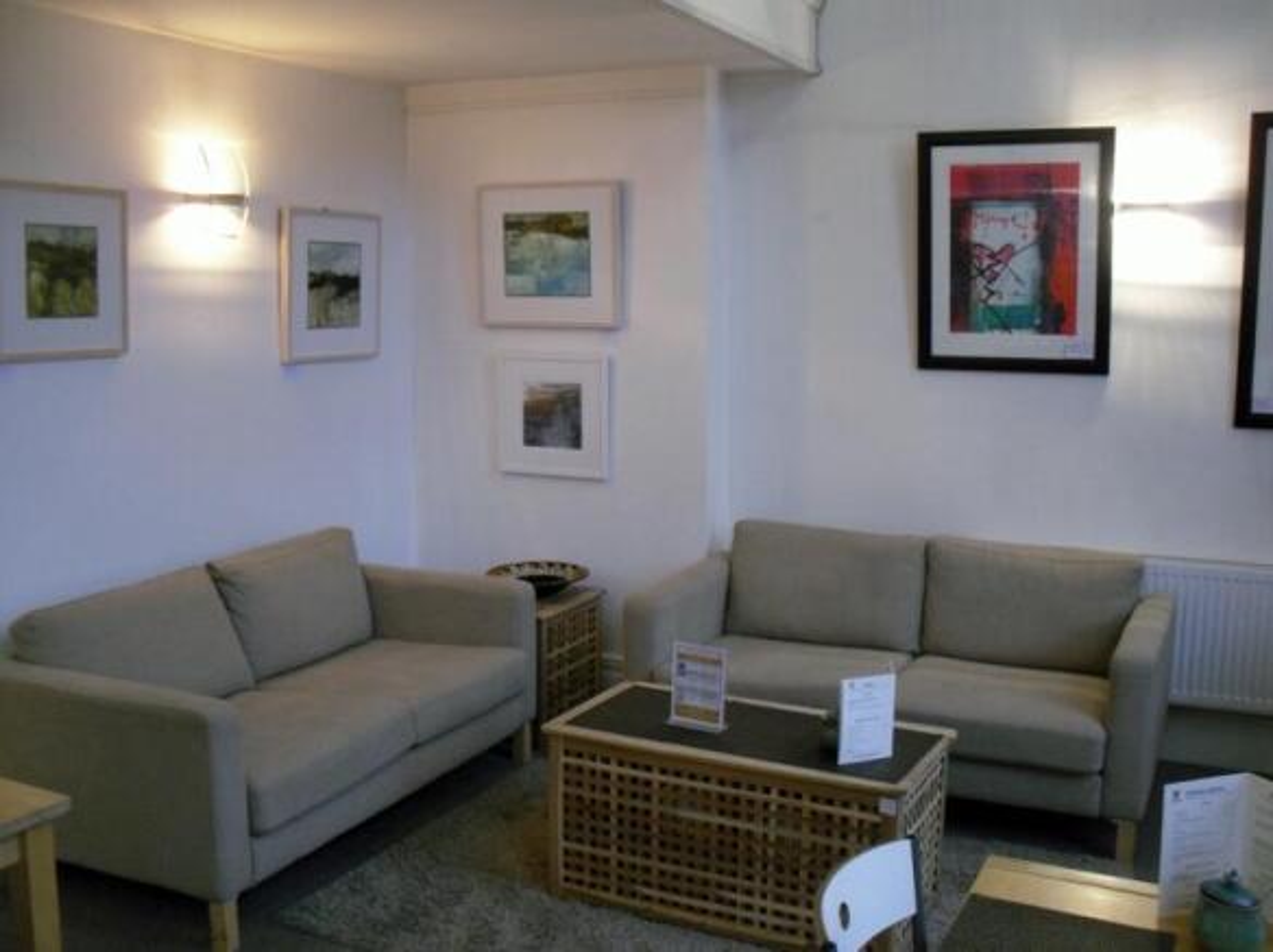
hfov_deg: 52.7
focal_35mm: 35
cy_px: 476
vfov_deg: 40.6
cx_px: 636
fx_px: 1286
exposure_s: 1/22
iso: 400
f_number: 3
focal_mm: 6.3
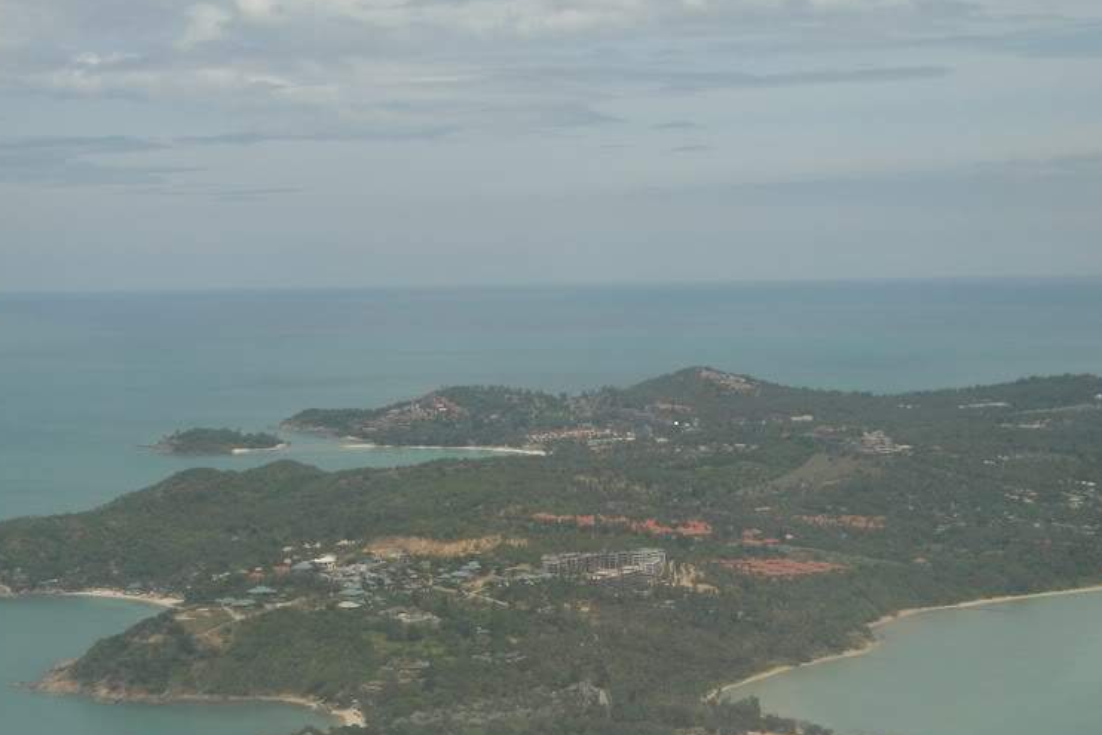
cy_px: 367
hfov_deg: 24.5
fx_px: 2541
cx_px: 552
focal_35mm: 83
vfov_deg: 16.5
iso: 80
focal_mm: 13.2
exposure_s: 1/800
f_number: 4.7
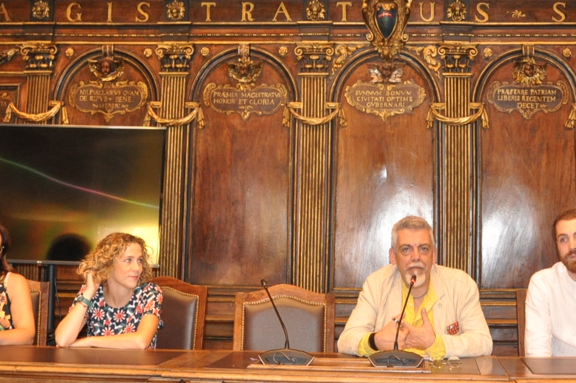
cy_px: 71
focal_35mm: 61
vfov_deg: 21.9
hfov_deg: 32.6
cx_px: 394
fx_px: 975
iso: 800
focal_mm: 18
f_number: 3.5
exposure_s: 1/60
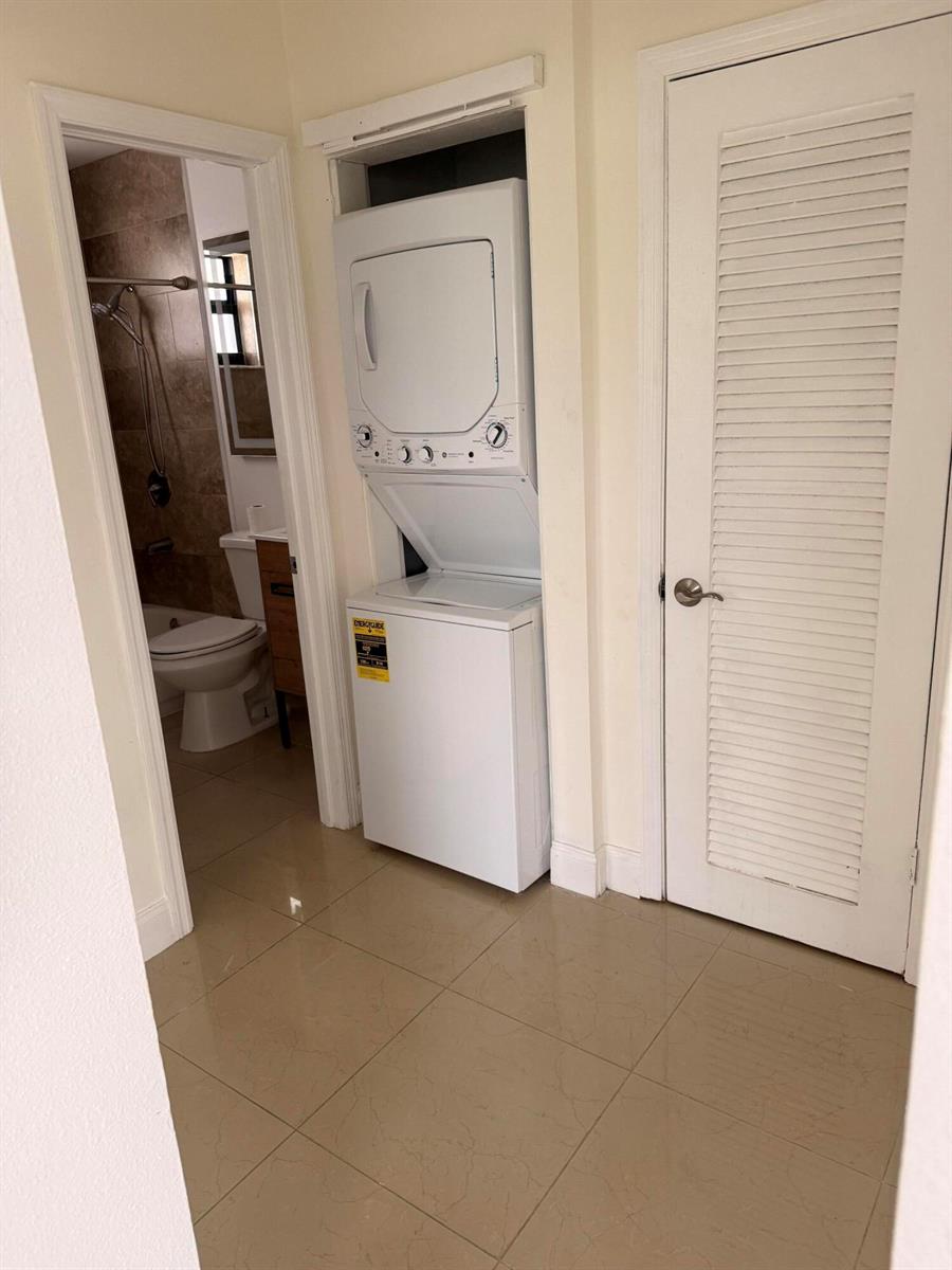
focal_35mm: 24
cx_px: 476
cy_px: 635
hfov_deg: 56.8
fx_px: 880
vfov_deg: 71.6
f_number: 1.78
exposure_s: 1/91
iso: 200
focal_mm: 6.76
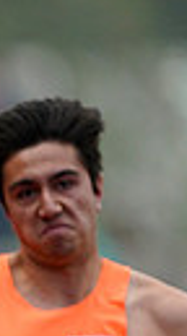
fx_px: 25130
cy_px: 457
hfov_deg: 0.4
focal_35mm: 2834
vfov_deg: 0.8
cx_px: -473
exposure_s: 1/1600
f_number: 4
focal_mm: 600
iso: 1000
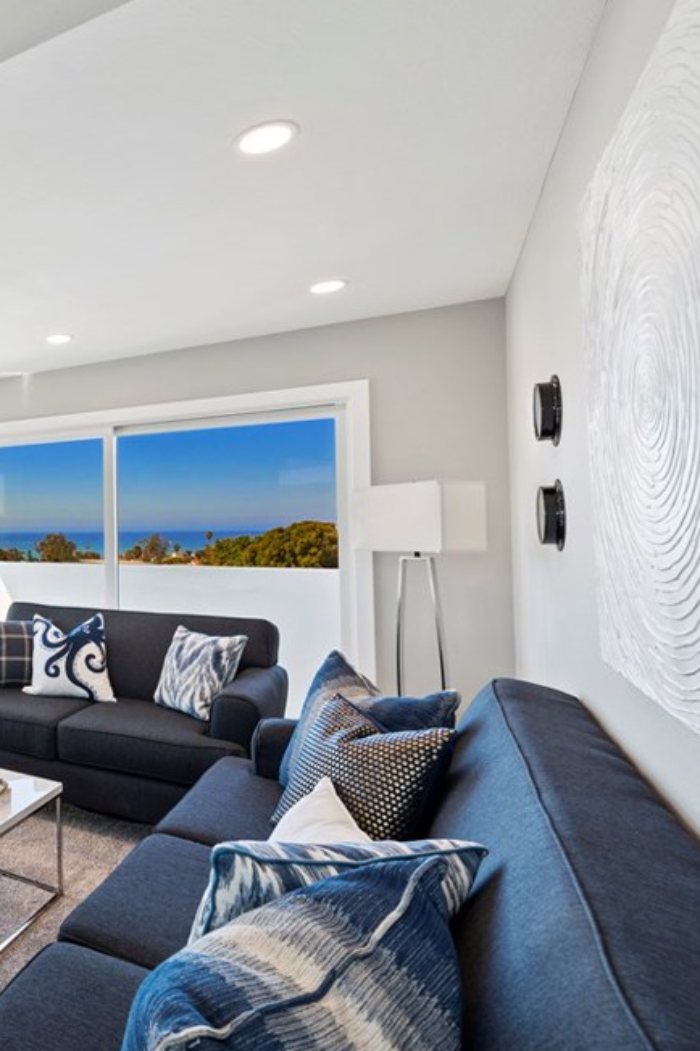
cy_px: 534
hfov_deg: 44.6
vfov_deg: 78.6
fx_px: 642
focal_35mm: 22
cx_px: -56
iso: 250
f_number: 7.1
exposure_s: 1/25
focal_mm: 14
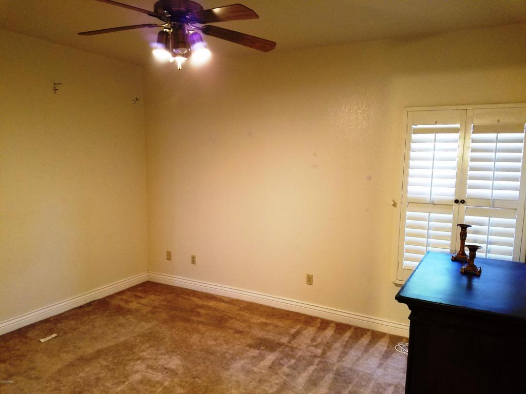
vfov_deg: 53.1
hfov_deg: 67.3
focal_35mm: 26
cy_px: 197
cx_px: 263
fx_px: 395
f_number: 1.7
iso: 250
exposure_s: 1/24
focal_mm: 4.2
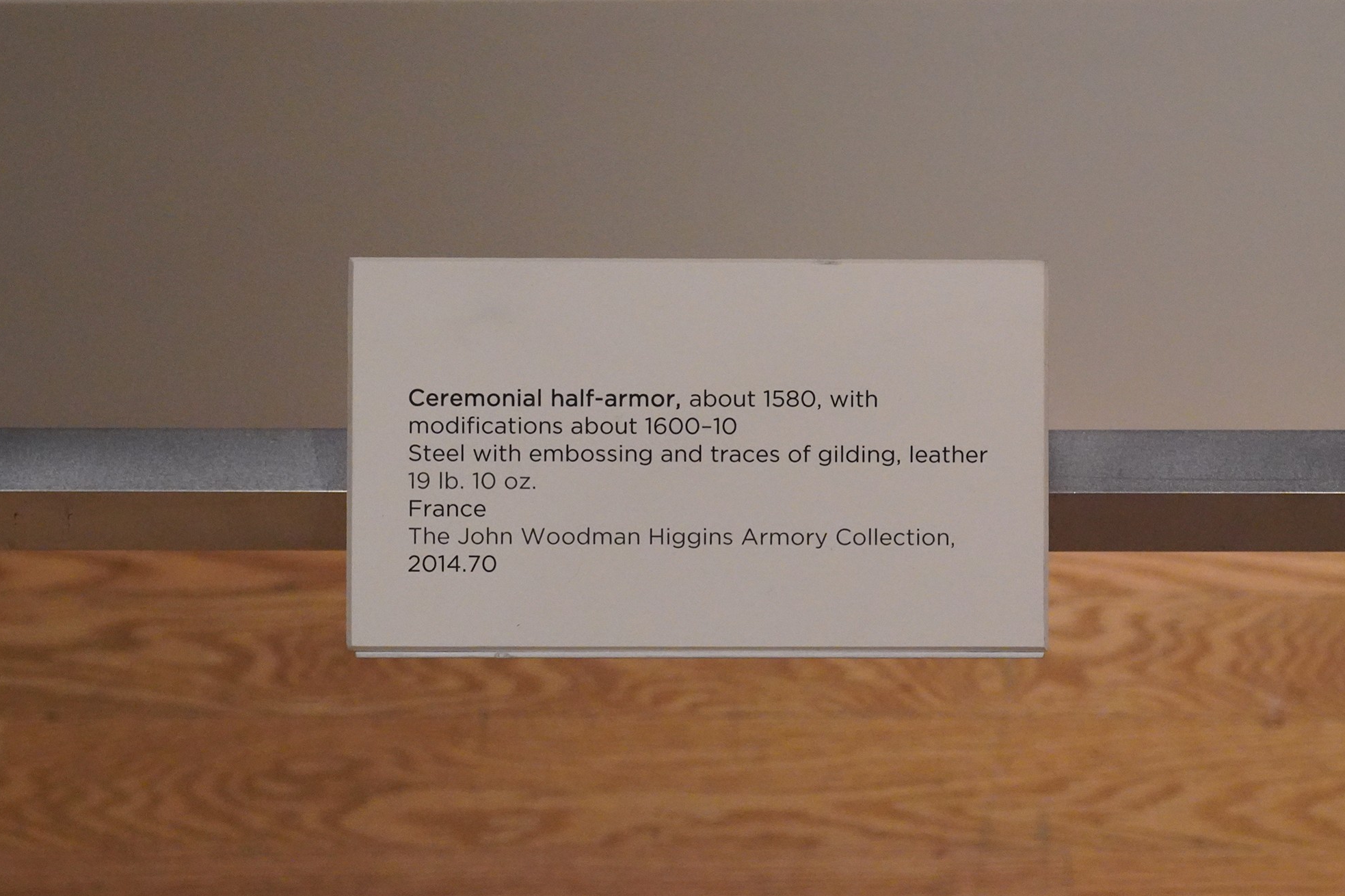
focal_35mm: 60
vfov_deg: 22.6
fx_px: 2241
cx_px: 666
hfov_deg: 33.4
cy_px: 443
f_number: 9
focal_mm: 59
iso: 10000
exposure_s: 1/80
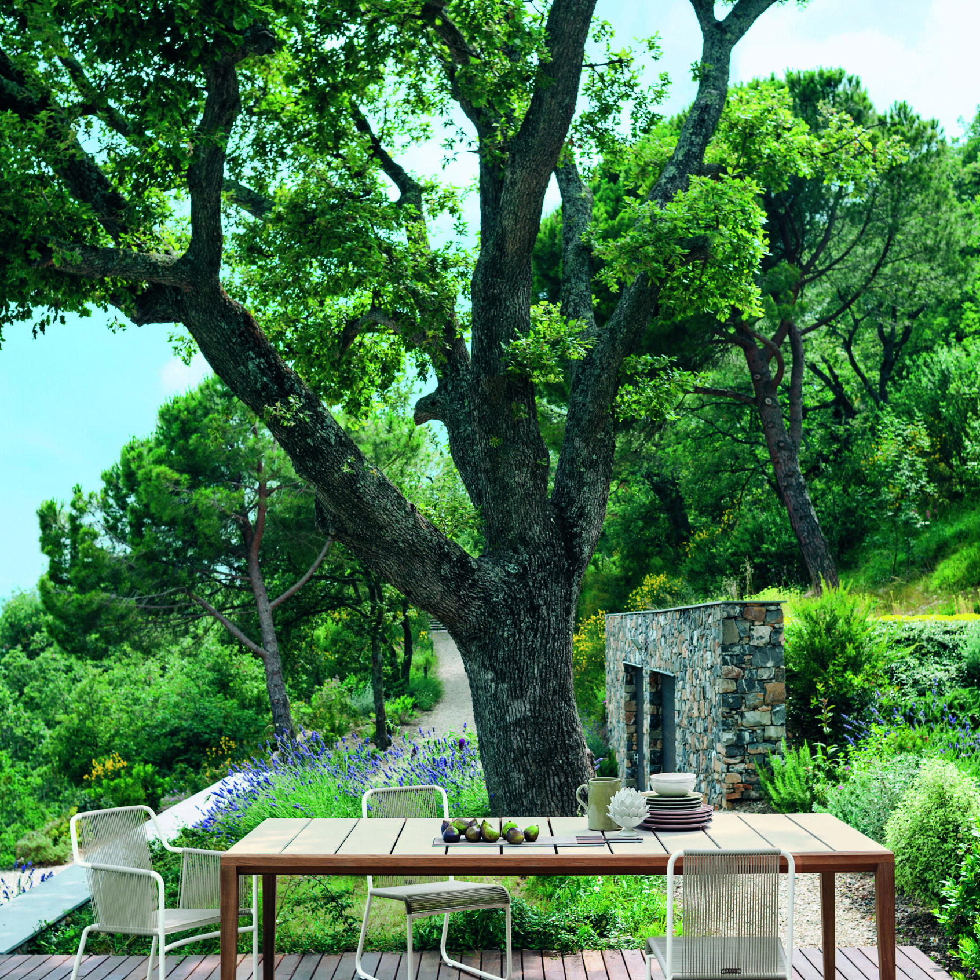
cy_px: 544
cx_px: 490
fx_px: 1441
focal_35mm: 45
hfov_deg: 37.6
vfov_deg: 37.5
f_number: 6.3
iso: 100
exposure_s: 1/200
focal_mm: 35
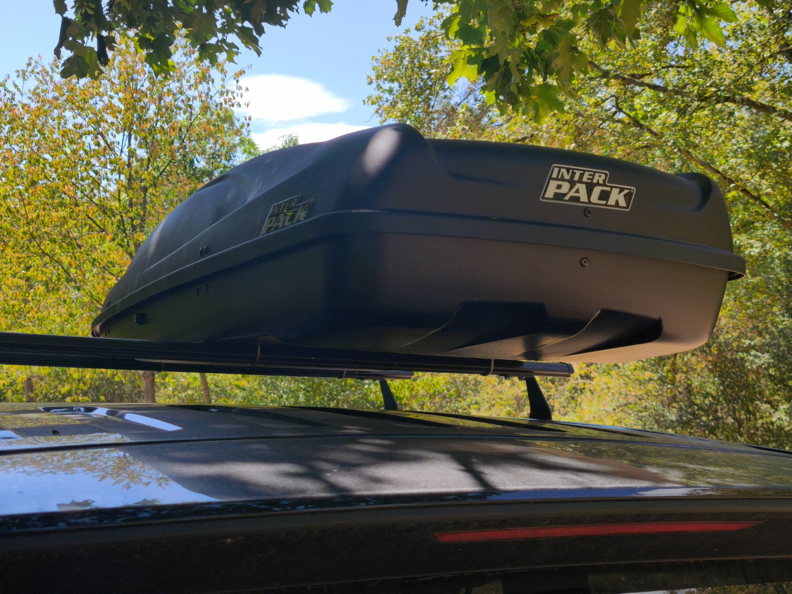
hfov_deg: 41.2
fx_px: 1052
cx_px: 396
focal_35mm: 46
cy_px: 297
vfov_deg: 31.5
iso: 50
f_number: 1.6
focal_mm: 6.57
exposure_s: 1/1221
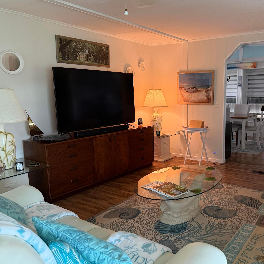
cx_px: 180
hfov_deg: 52.8
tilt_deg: -8.3
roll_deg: +1.3
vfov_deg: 54.0
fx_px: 259
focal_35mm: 30
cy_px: 128
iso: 500
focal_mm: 6.76
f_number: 1.78
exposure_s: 1/60
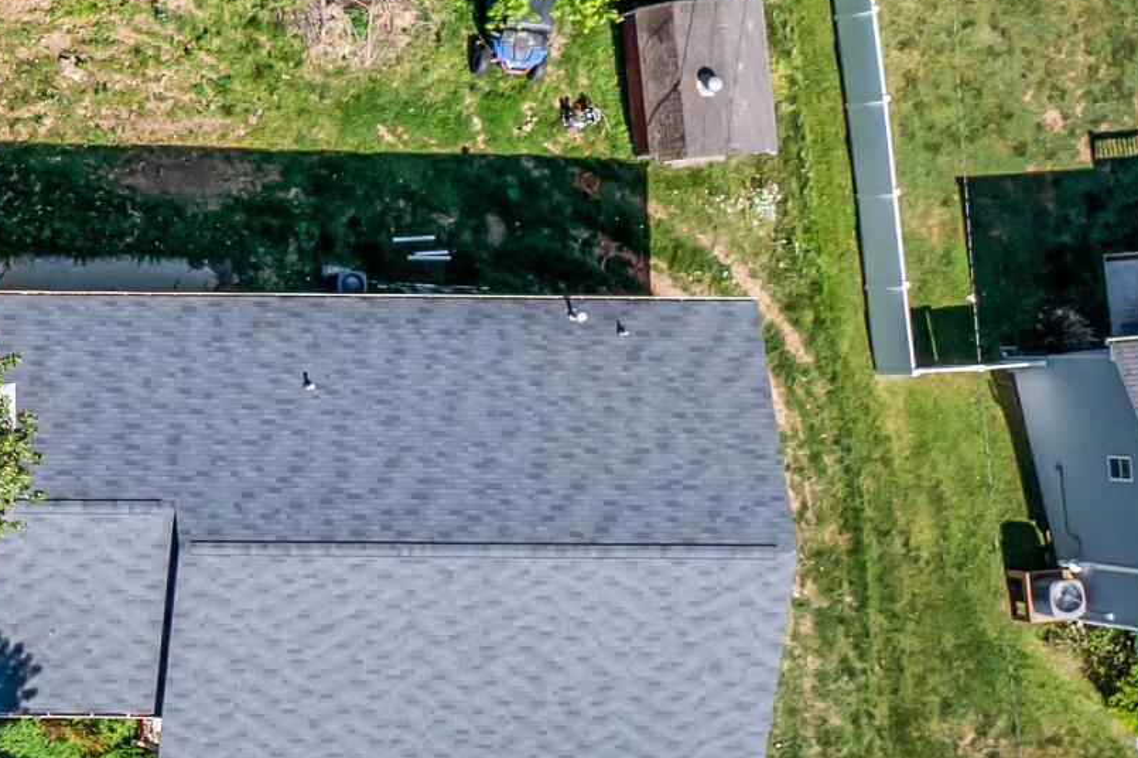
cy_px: 255
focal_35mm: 93
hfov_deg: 18.4
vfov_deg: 14.7
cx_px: -748
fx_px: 2938
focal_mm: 12.29
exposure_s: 1/40
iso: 100
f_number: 2.8
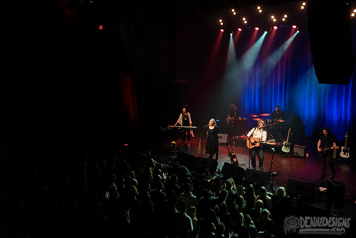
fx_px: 320
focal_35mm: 32
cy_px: 105
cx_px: 189
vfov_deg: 40.7
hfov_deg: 58.2
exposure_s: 1/125
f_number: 3.2
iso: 2500
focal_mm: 29
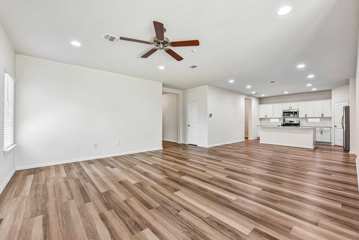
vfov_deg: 77.3
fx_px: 150
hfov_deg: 100.4
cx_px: 180
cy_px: 120
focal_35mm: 15
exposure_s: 1/15
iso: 320
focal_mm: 15
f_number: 8
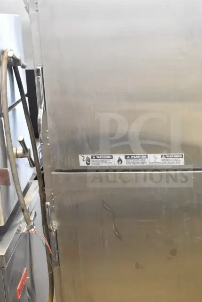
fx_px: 538
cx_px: 140
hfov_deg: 21.1
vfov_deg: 31.4
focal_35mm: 64
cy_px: 150
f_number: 4.2
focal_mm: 30
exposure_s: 1/80
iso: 6400
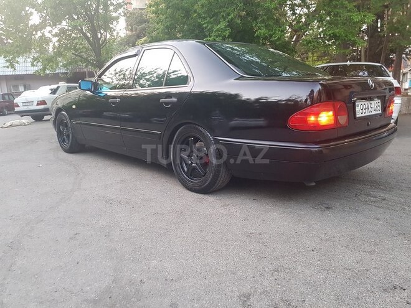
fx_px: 309
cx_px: 206
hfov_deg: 67.3
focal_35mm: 26
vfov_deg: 53.1
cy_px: 154
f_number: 1.7
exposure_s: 1/30
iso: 200
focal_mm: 4.2
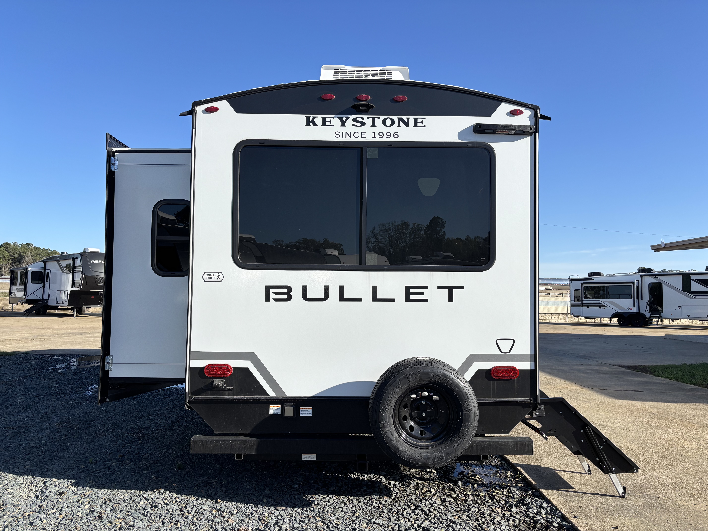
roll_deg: -2.0
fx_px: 532
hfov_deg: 67.3
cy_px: 266
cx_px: 354
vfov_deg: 53.1
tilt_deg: +3.0
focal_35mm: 26
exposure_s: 1/3021
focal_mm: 5.96
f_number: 1.6
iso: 50
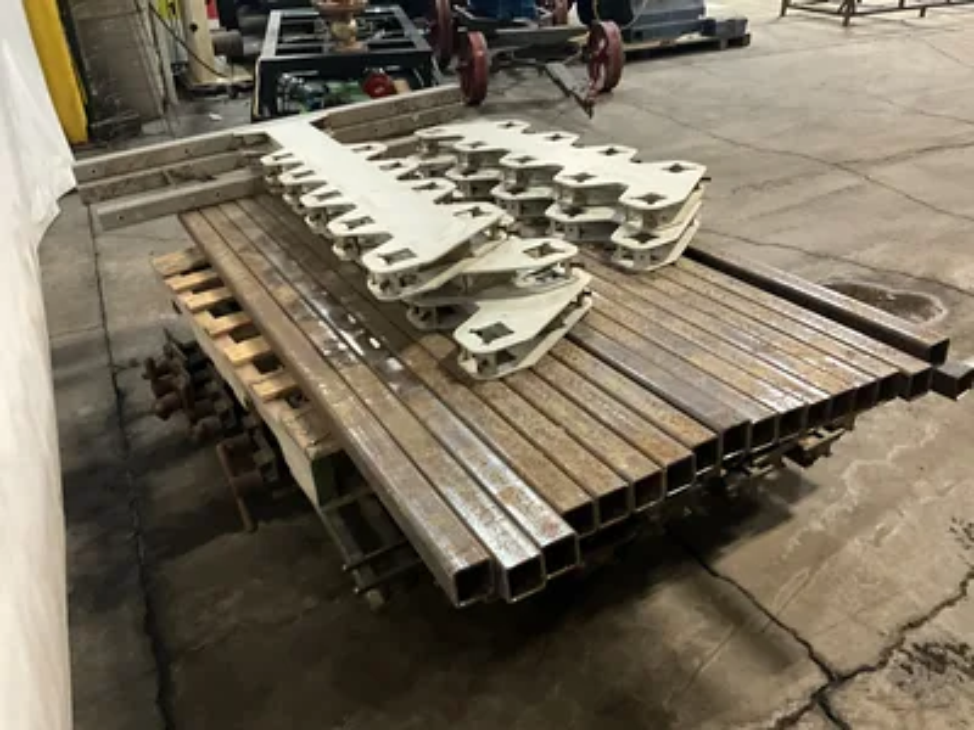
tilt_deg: -30.1
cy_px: 365
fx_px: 816
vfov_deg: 48.2
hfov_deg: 61.7
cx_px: 487
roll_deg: +1.7
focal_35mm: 29
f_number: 1.8
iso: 320
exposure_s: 1/31
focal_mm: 3
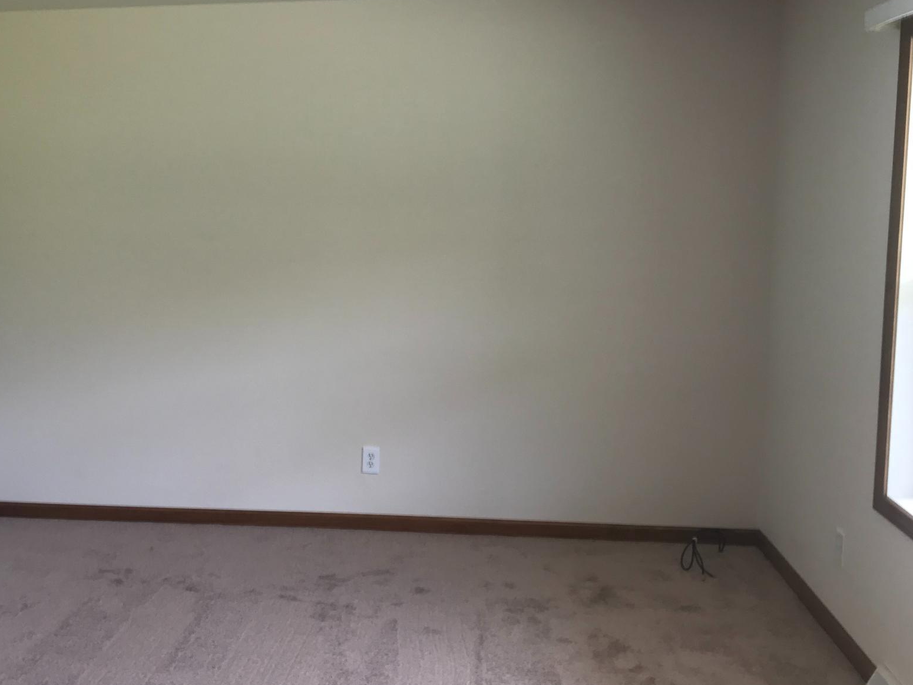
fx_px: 976
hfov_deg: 49.6
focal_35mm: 37
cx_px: 333
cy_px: 316
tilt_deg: -5.9
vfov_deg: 38.6
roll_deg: +0.8
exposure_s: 1/45
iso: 32
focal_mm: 3.99
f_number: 1.8
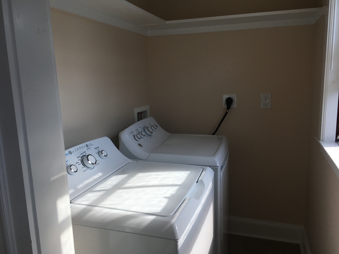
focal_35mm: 29
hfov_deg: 61.7
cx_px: 170
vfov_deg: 48.2
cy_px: 127
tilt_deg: -12.9
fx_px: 284
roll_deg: +1.2
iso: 25
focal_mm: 4.15
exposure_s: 1/333
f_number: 2.2
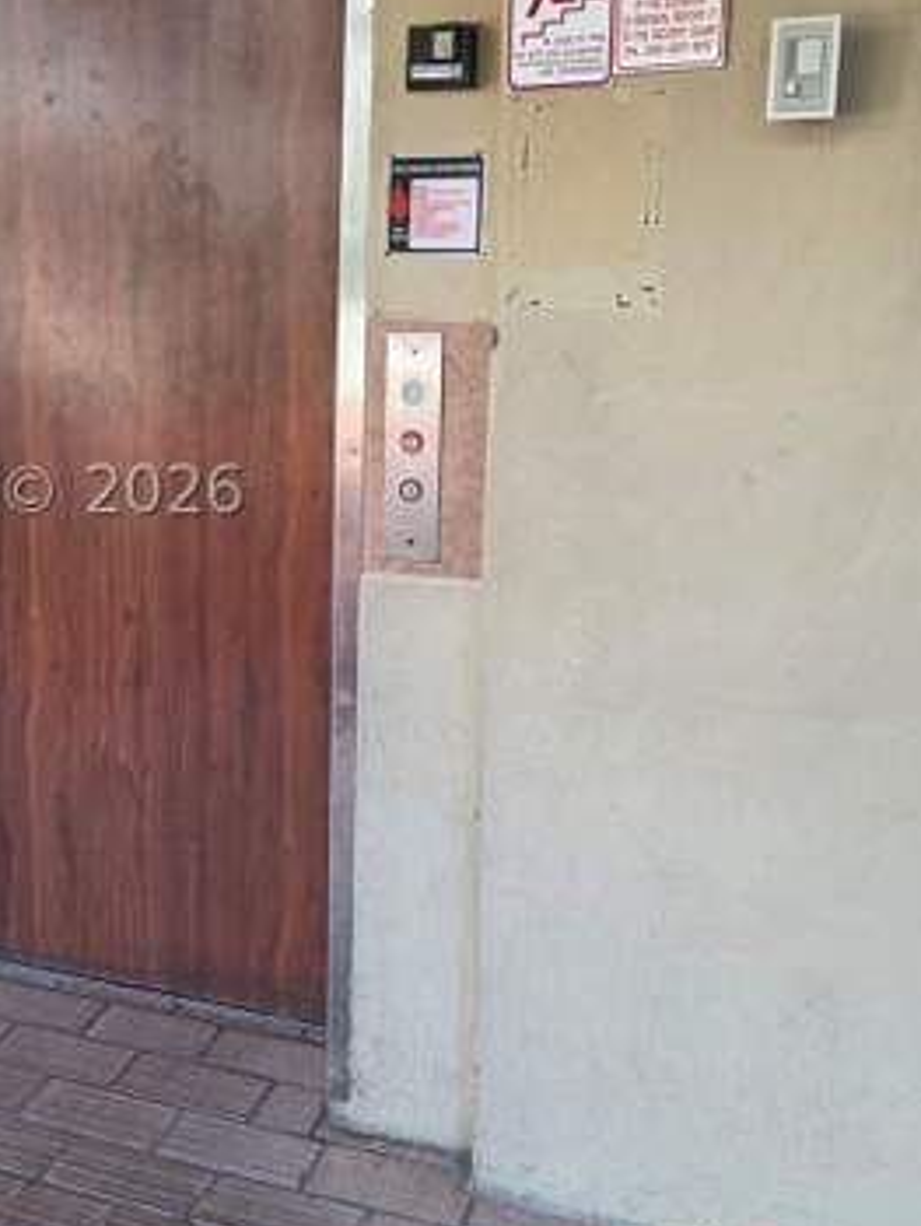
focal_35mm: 42
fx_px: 1488
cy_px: 490
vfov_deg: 44.5
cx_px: 161
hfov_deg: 33.2
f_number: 1.7
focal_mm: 6.3
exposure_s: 1/180
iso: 200
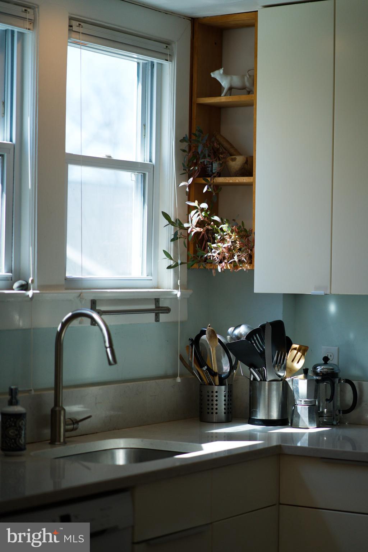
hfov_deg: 16.1
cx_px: 184
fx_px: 1303
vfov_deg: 23.9
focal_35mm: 85
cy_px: 276
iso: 320
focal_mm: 85
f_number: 1.8
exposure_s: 1/2500
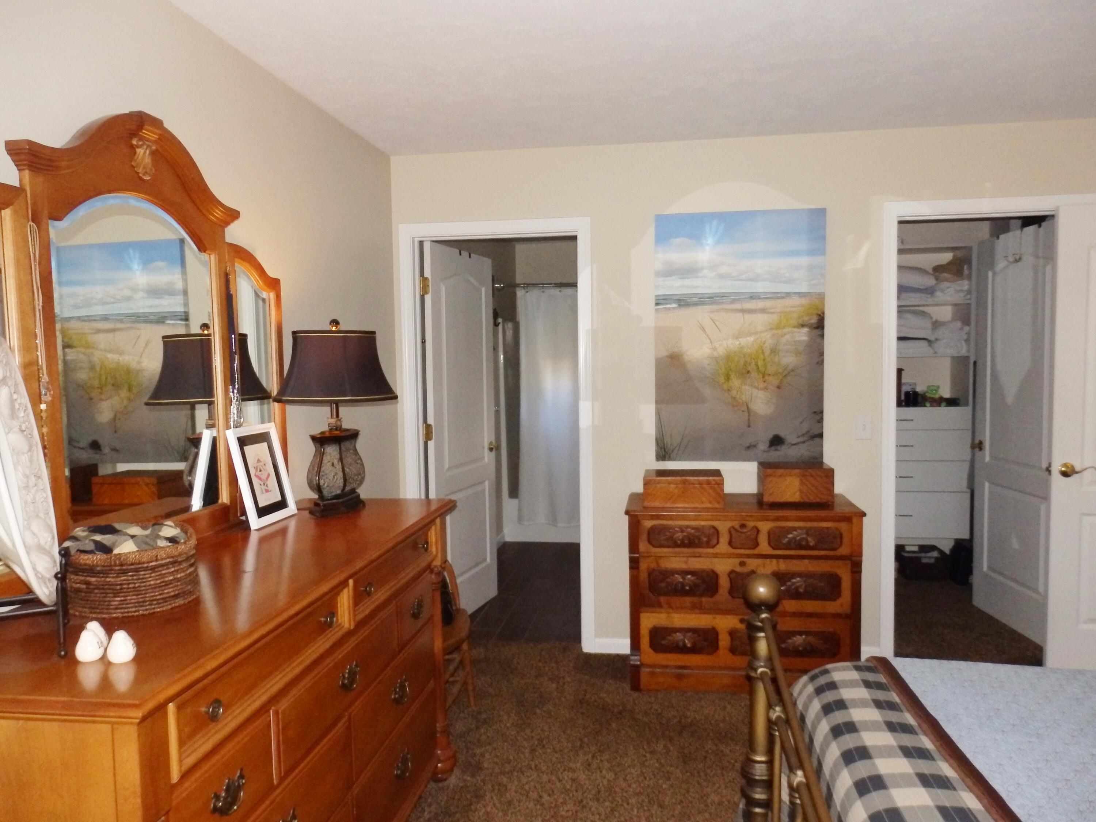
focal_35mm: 25
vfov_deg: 54.9
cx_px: 548
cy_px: 411
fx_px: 792
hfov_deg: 69.4
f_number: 8.7
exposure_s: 1/30
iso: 640
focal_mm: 4.5
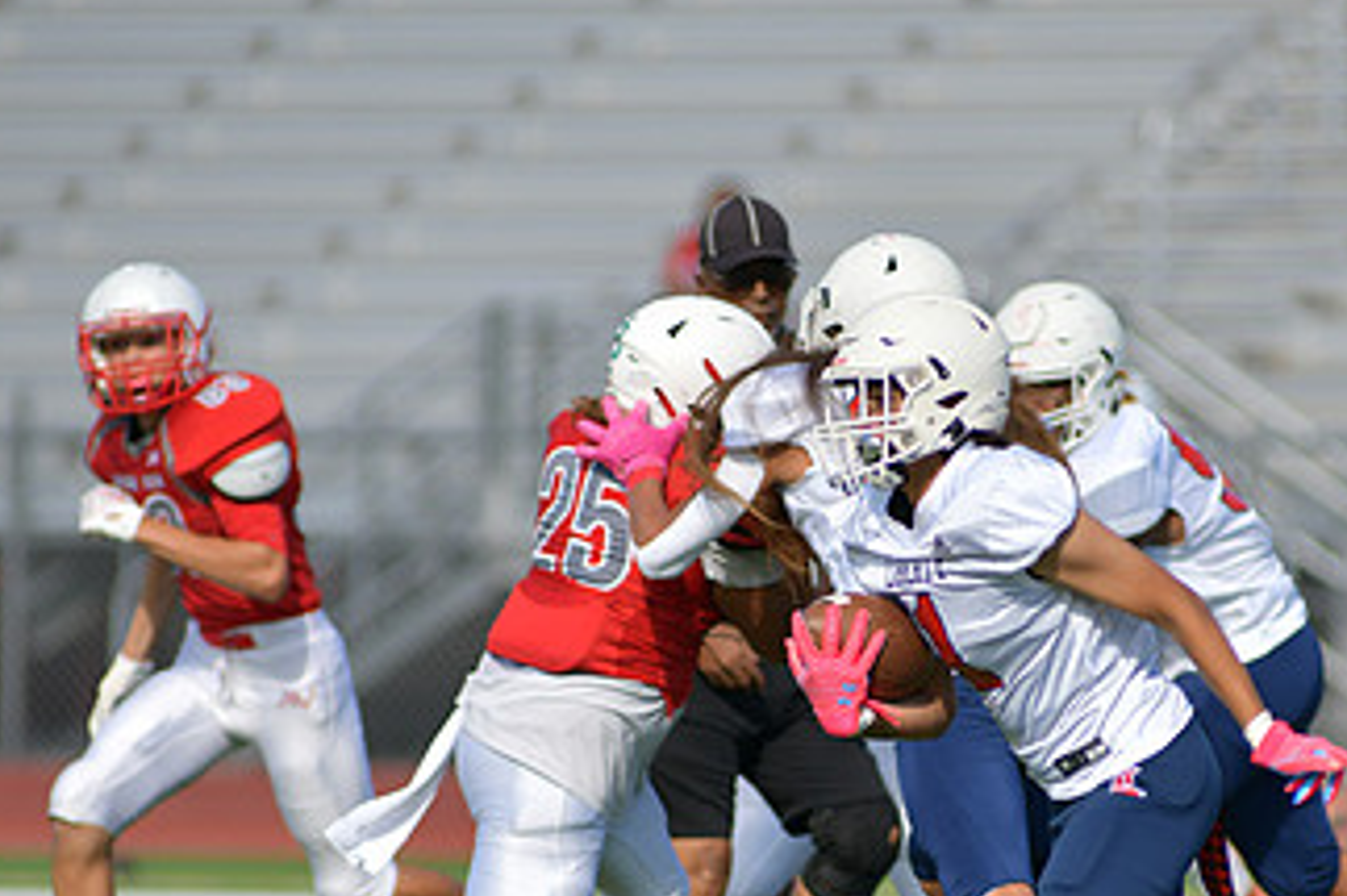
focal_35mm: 539
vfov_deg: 2.5
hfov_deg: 3.8
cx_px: 847
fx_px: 20156
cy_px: 781
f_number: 3.5
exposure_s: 1/2000
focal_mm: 300
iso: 110
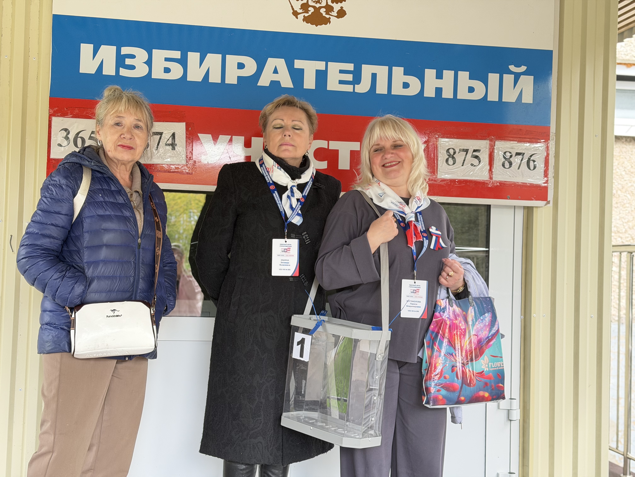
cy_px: 238
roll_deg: -1.2
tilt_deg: +1.4
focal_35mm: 48
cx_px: 318
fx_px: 881
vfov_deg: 30.3
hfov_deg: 39.7
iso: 100
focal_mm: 6.76
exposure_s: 1/172
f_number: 1.78
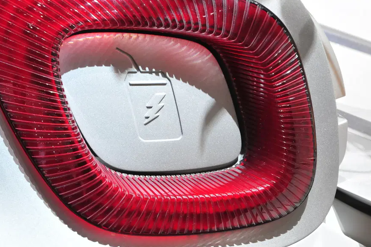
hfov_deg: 16.0
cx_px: 125
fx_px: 1317
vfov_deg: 10.7
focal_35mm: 128
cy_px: 138
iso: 800
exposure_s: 1/80
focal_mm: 62
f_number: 8
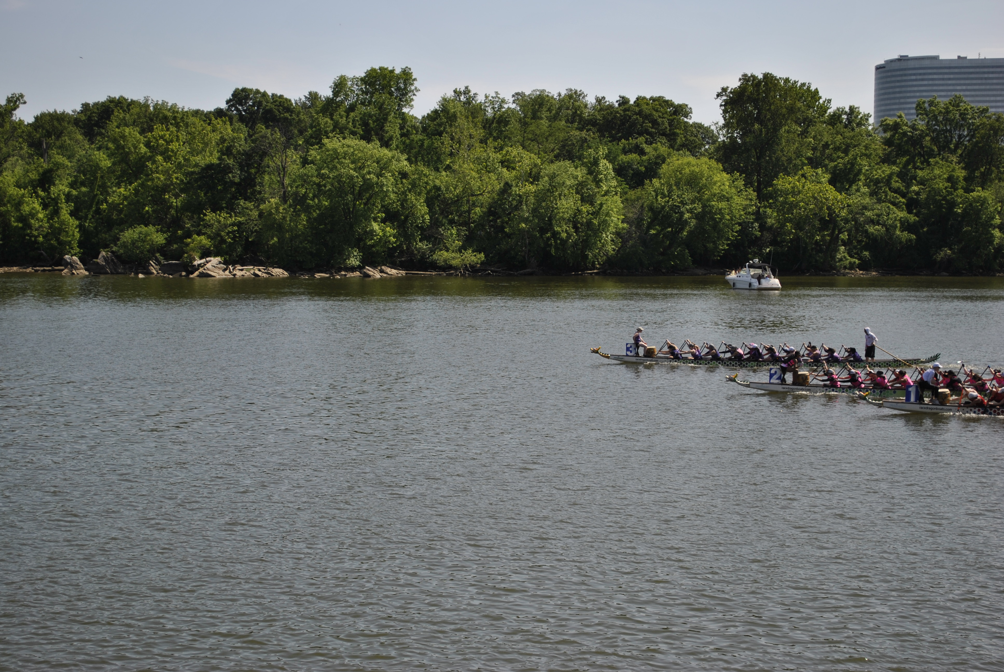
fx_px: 1675
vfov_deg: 22.7
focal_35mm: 60
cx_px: 502
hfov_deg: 33.4
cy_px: 336
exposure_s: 1/1000
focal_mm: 40
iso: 100
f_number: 5.3
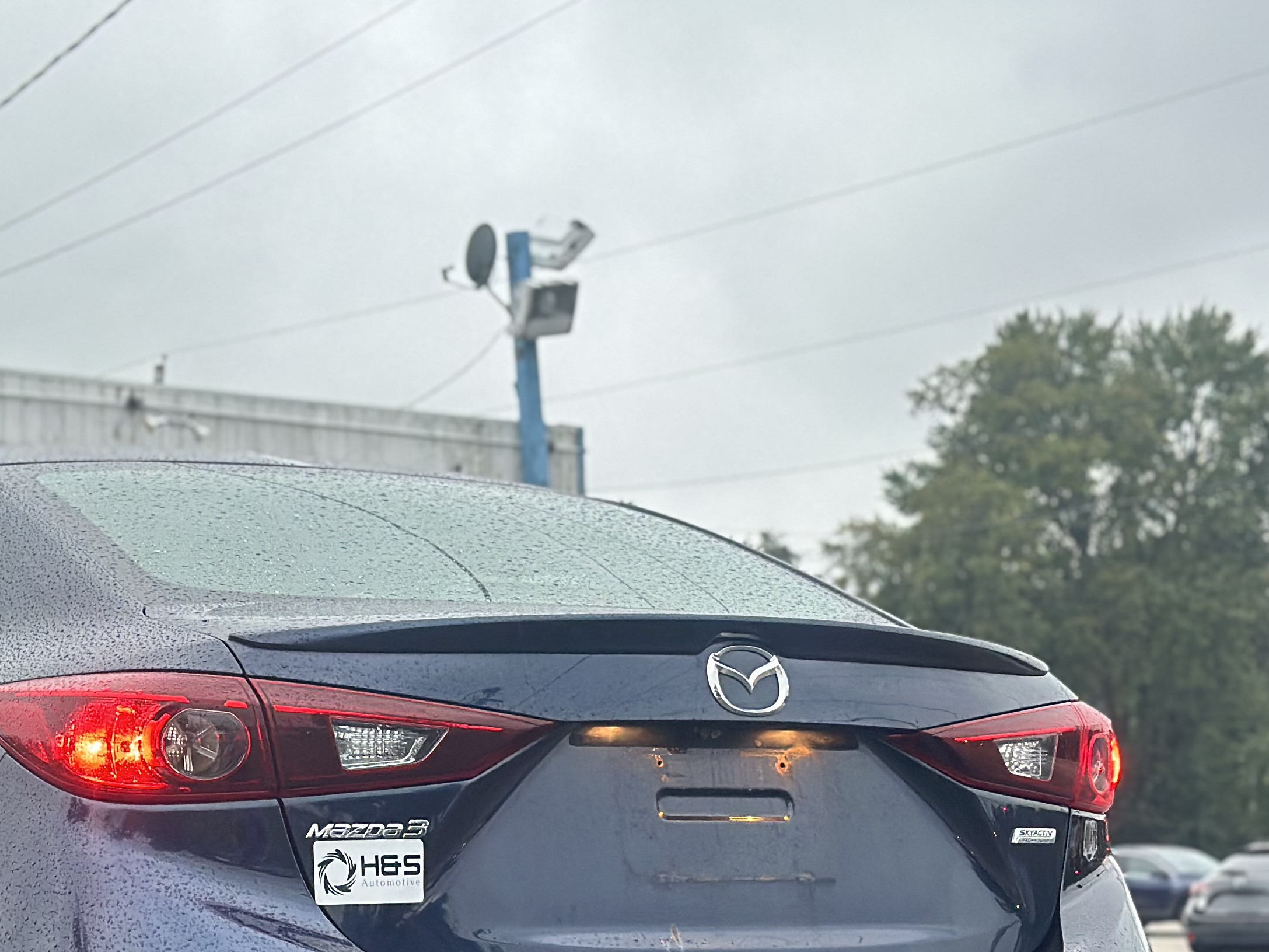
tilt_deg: +4.3
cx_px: 263
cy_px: 754
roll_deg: +1.1
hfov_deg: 21.7
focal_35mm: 89
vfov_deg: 16.5
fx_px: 3263
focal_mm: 6.86
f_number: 1.78
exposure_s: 1/60
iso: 400
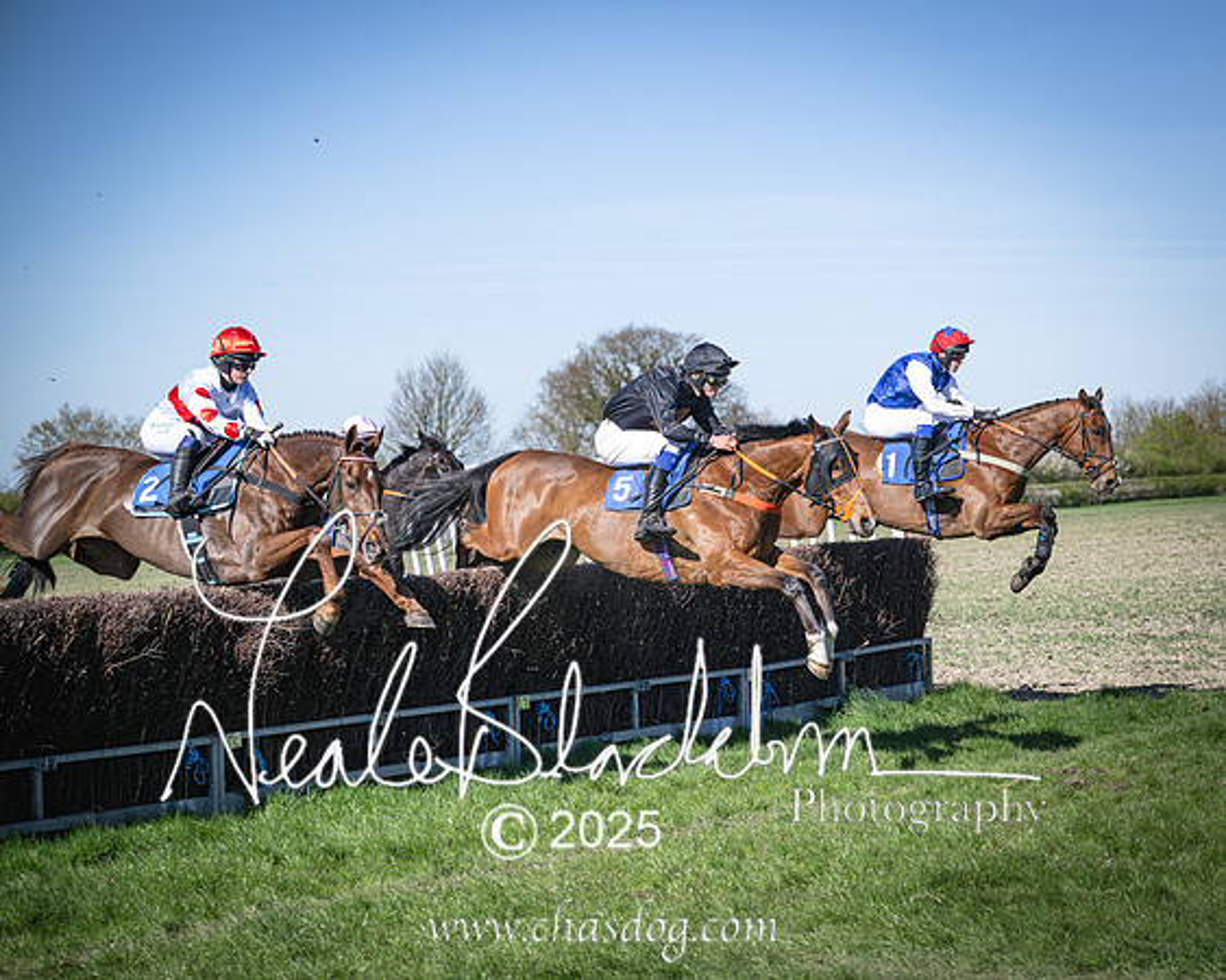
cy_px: 490
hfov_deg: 24.1
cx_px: 733
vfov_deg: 19.4
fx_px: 2863
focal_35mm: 79
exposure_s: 1/1600
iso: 200
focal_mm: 70
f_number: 4
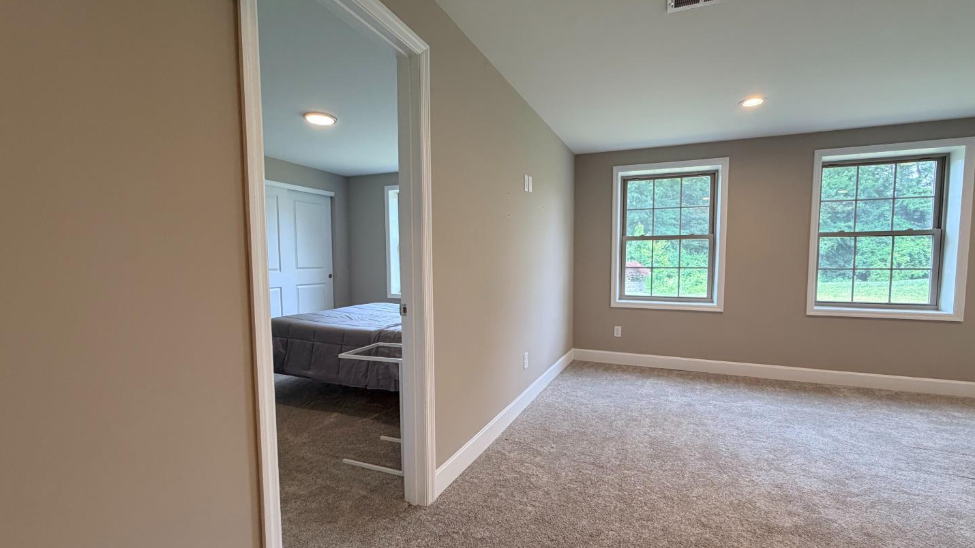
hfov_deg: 99.3
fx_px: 414
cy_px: 291
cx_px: 510
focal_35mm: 16
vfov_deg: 67.0
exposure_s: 1/121
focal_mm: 2.22
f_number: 2.2
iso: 200
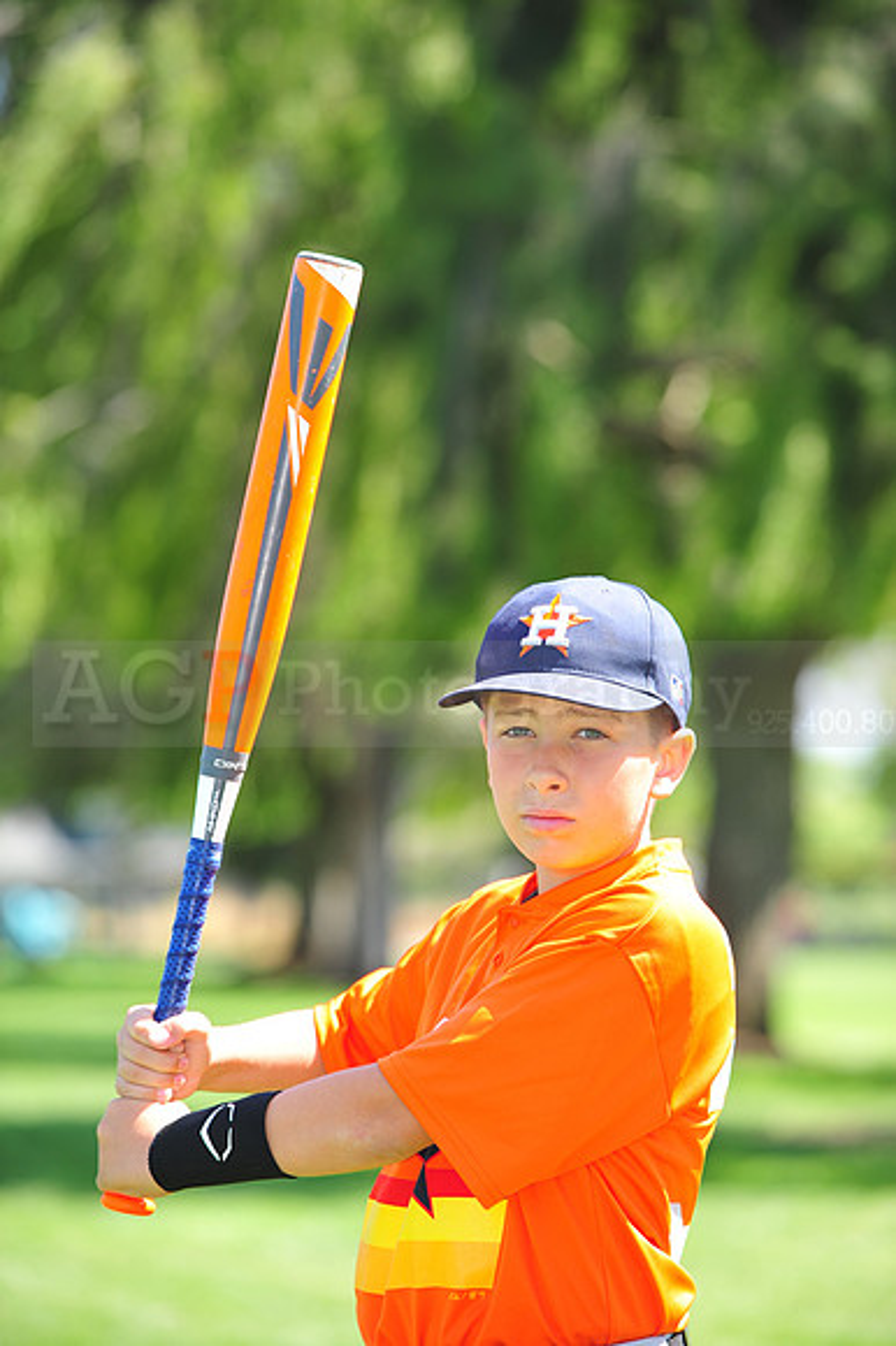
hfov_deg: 9.5
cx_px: 448
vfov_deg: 14.2
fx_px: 5419
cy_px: 673
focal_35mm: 145
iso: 200
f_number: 4.5
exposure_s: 1/400
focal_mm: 145
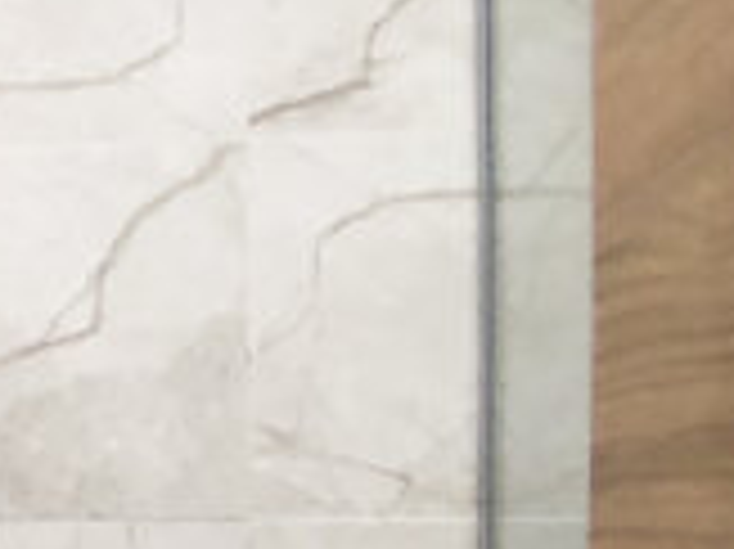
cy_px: 814
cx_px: -1468
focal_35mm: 176
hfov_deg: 9.1
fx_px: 3729
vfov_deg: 8.3
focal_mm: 4
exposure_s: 1/17
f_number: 1.8
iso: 40
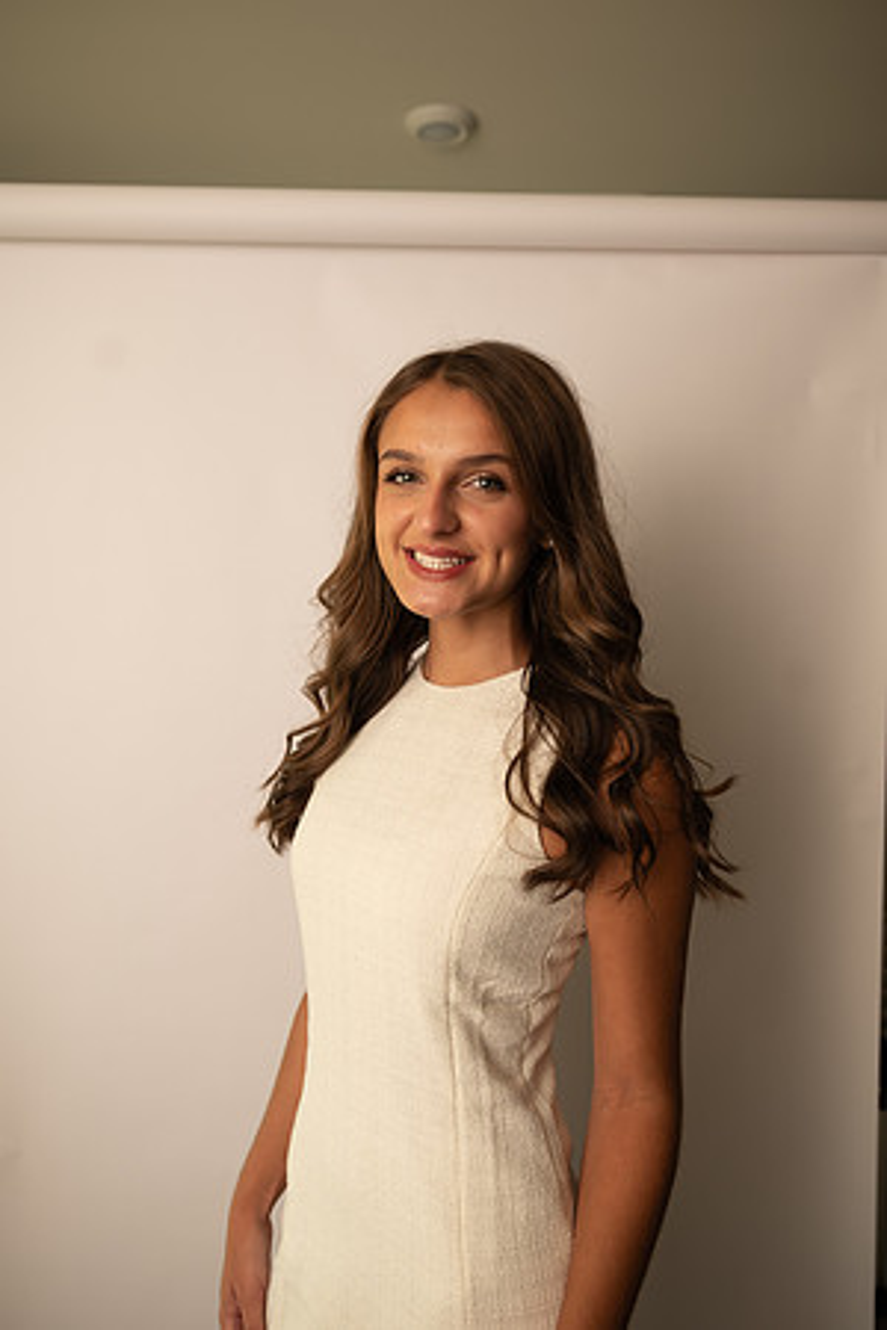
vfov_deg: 73.7
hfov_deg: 53.1
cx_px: 444
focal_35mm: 24
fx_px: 887
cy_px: 665
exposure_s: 1/160
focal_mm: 24
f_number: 3.2
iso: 100
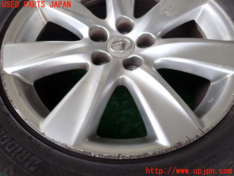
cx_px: 117
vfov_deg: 46.8
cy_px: 88
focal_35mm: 30
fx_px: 203
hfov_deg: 60.0
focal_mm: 5.4
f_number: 2.3
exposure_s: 1/125
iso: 125
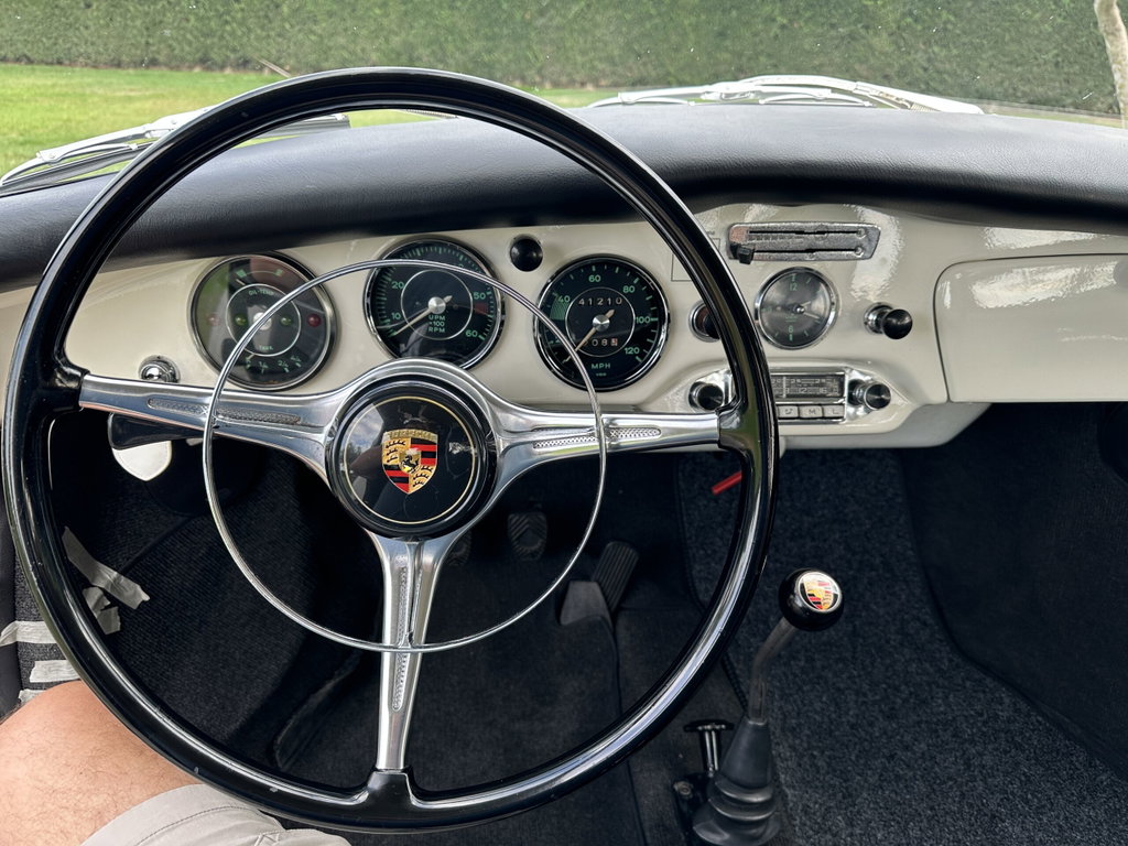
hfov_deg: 71.6
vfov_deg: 56.8
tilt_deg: -25.6
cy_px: 423
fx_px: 782
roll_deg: -3.3
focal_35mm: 24
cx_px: 564
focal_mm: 6.86
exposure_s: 1/191
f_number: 1.78
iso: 64
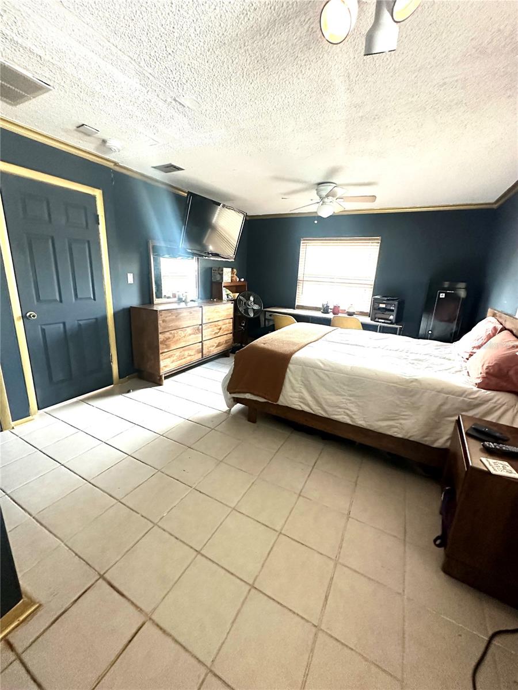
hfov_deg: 85.7
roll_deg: -3.3
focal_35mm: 14
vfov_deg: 102.1
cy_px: 345
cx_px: 259
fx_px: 279
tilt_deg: -14.6
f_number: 2.2
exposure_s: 1/60
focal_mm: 2.22
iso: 640
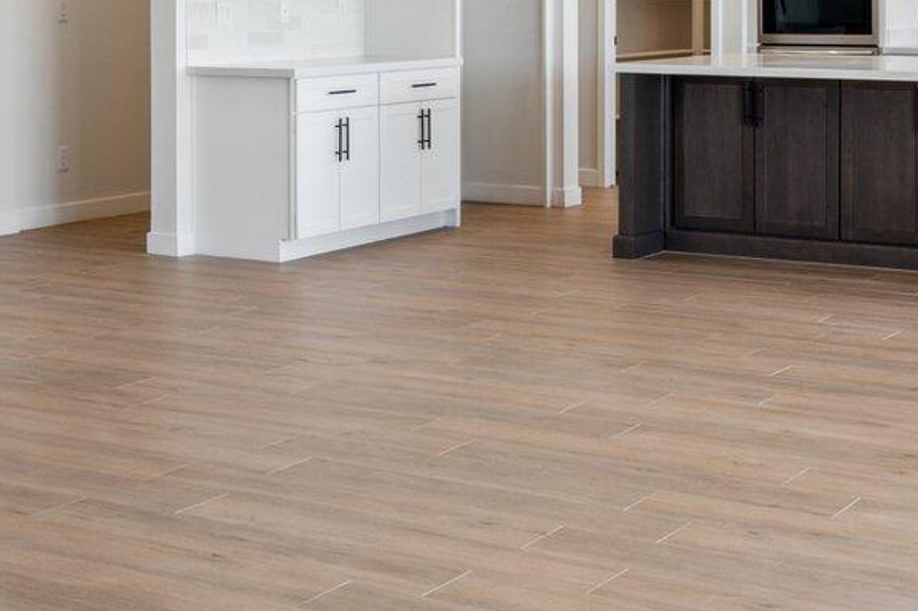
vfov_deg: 18.7
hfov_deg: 28.5
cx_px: 465
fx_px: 1809
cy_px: 10
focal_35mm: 71
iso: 320
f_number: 8
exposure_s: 1/50
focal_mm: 20
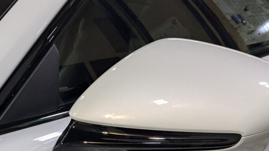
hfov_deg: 31.9
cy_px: 136
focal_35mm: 66
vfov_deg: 18.0
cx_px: 117
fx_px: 471
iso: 148
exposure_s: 1/120
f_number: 1.73
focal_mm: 4.38
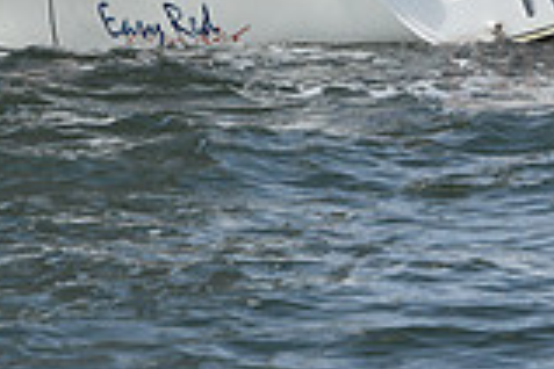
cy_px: -113
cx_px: 261
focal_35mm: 456
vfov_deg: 3.0
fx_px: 7017
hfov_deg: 4.5
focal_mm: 125
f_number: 10
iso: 320
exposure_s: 1/1000
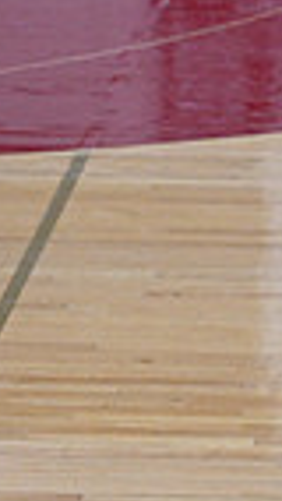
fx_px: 9122
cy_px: 365
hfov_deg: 1.8
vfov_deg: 3.1
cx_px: 853
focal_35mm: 687
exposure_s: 1/400
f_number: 4
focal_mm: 160
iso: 4000
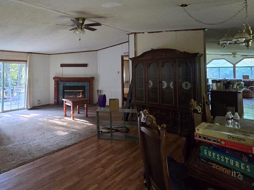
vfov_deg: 62.1
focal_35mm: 21
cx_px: 95
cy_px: 66
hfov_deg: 77.6
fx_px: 154
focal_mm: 2.2
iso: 800
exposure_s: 1/60
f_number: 2.2
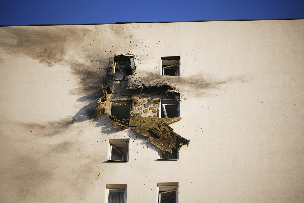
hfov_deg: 10.3
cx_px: 152
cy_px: 102
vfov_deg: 6.9
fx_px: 1689
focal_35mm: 200
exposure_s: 1/1000
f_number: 2.8
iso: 50
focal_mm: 200
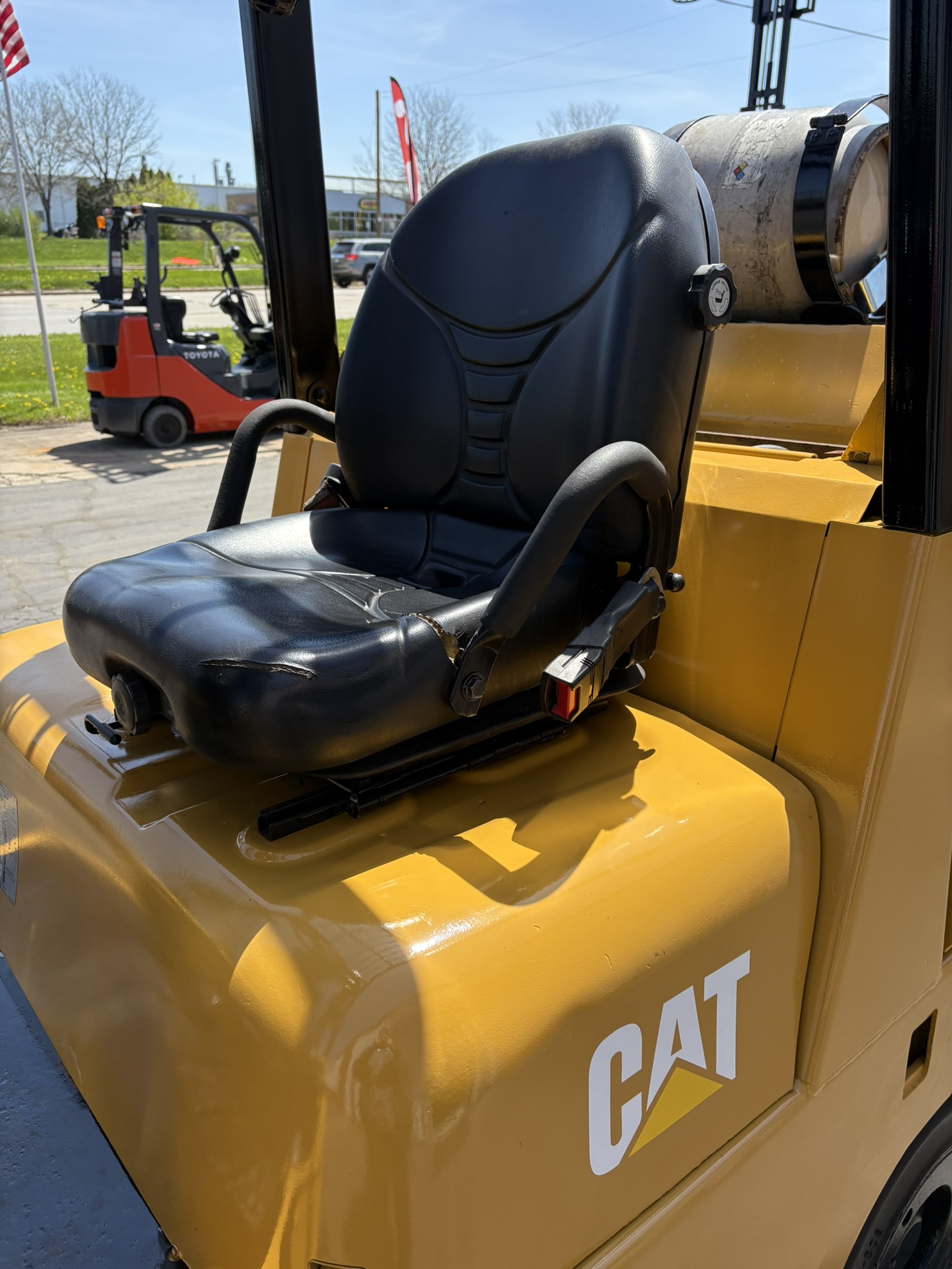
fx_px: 953
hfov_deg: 53.1
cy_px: 634
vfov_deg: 67.3
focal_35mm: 26
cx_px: 476
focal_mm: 5.96
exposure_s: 1/1751
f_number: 1.6
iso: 64
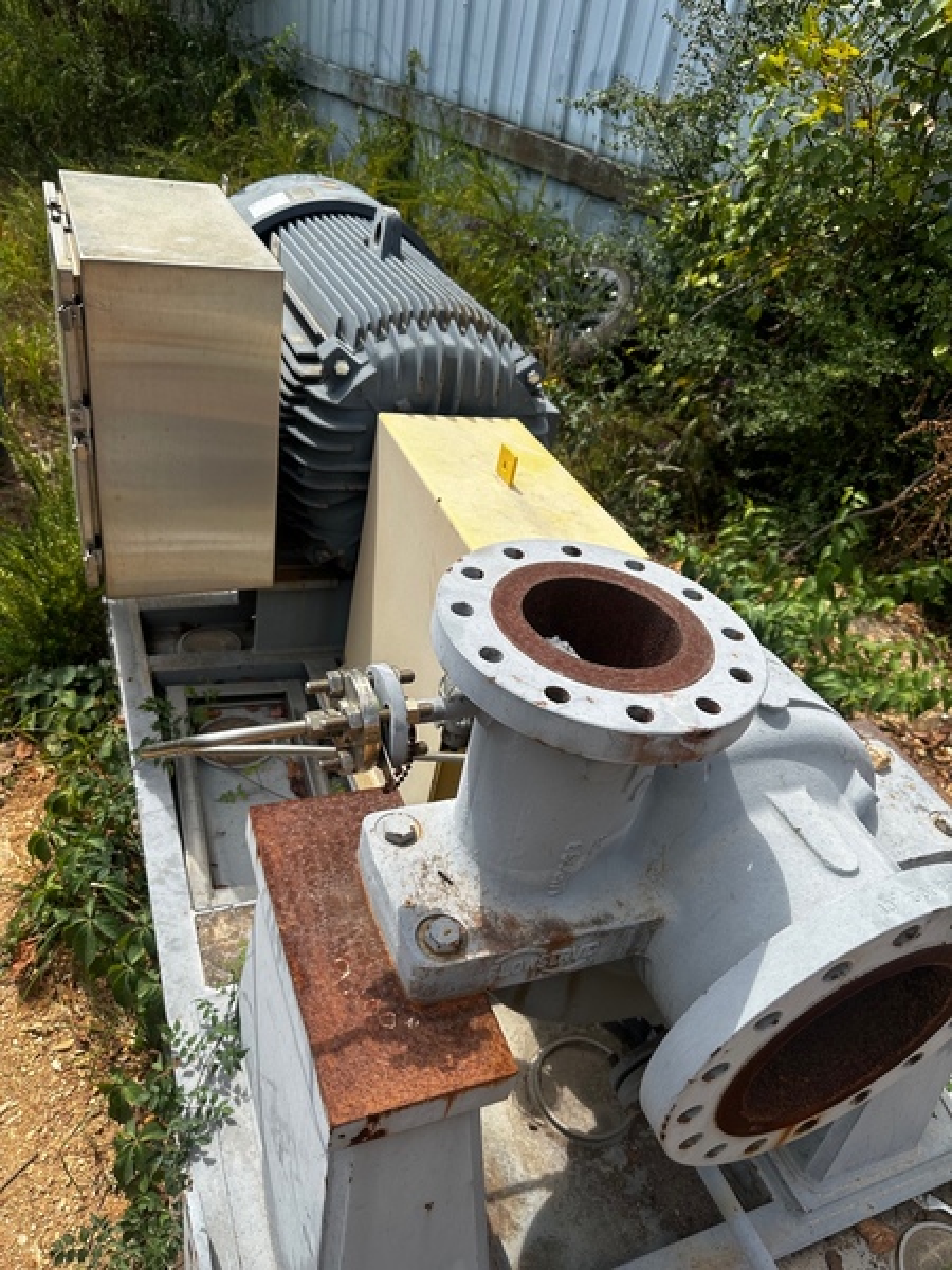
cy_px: 635
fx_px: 880
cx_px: 476
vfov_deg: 71.6
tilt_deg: -35.5
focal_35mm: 24
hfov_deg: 56.8
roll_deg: -10.7
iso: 80
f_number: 1.78
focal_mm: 6.86
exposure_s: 1/4545
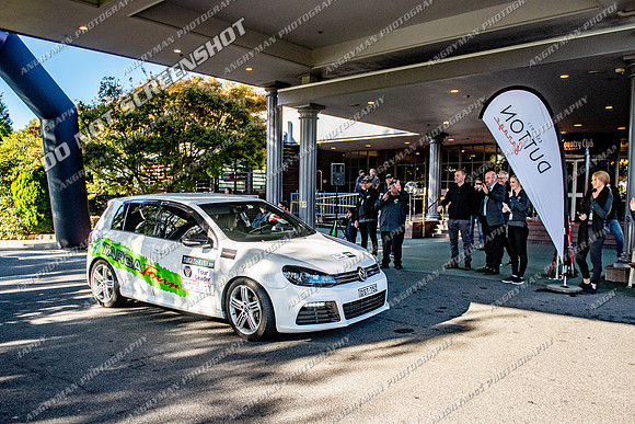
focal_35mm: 30
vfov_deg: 43.3
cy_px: 246
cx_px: 312
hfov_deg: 61.7
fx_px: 532
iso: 1000
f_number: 3.2
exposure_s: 1/4000
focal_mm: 26
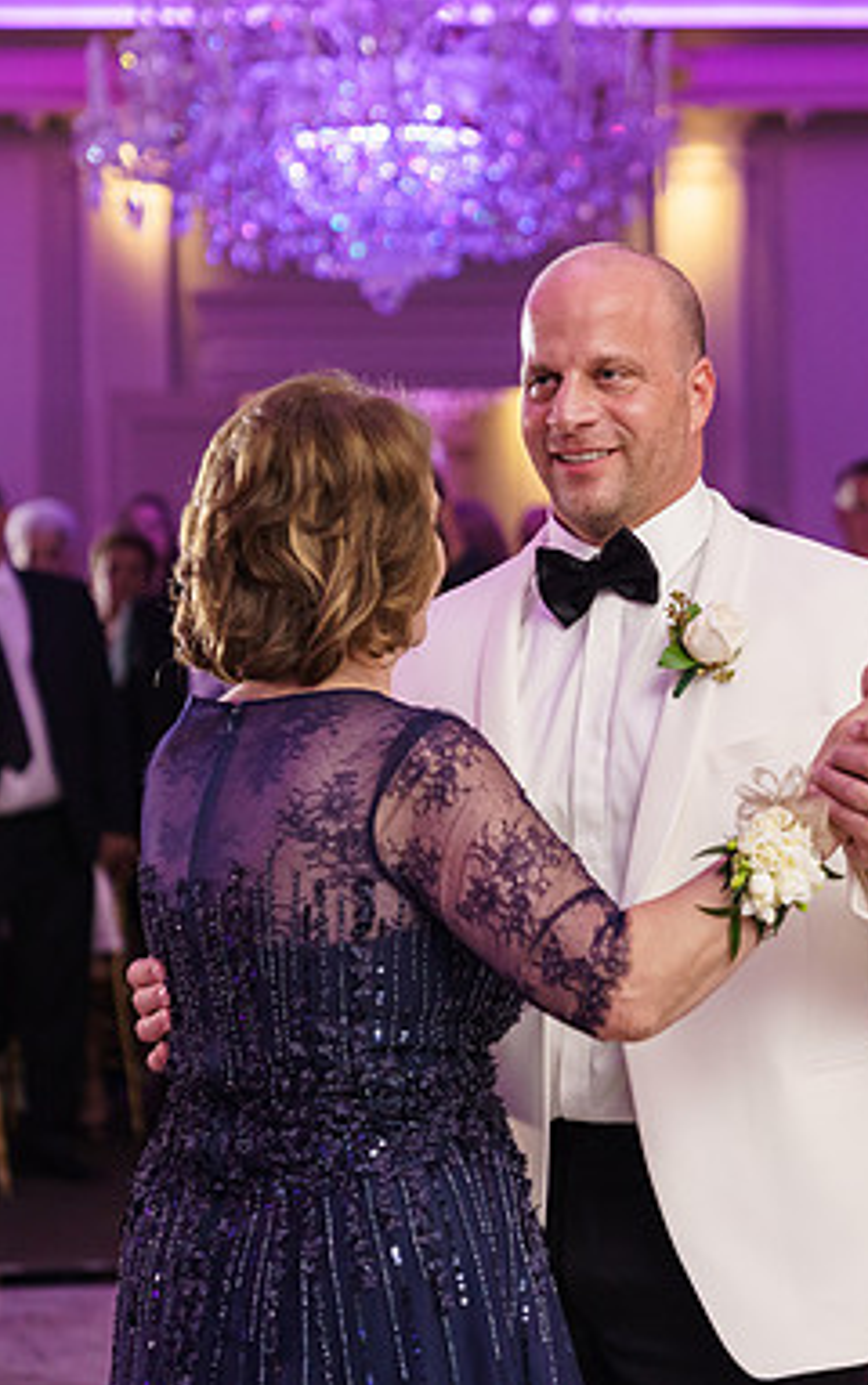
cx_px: 640
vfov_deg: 19.3
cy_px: 692
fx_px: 4080
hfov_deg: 12.1
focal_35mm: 108
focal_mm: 70
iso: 1600
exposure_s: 1/200
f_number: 2.8
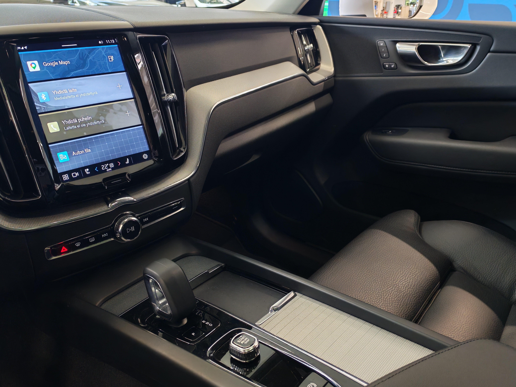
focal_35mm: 31
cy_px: 194
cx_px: 258
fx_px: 462
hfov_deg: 58.4
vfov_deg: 45.4
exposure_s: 1/100
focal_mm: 6.12
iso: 922
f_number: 1.9
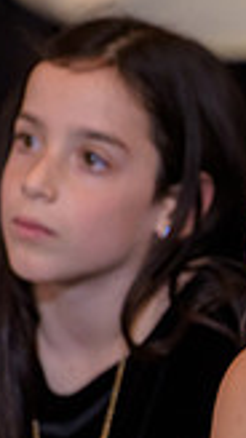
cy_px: 247
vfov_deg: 2.9
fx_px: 8599
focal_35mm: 740
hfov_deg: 1.6
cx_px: 353
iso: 1600
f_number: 3.2
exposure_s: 1/125
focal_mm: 200
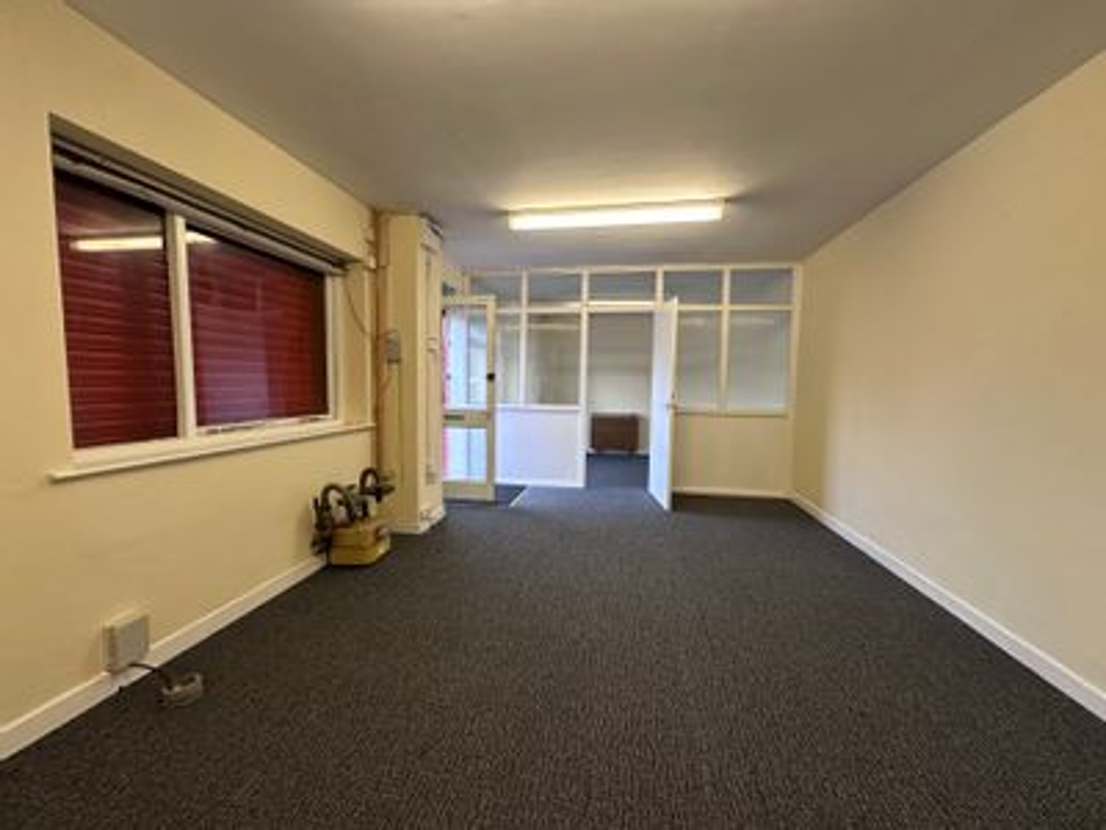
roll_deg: -0.7
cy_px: 415
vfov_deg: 85.7
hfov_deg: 102.1
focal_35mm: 14
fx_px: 447
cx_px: 553
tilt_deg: -4.1
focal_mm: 2.22
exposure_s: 1/100
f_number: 2.2
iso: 160
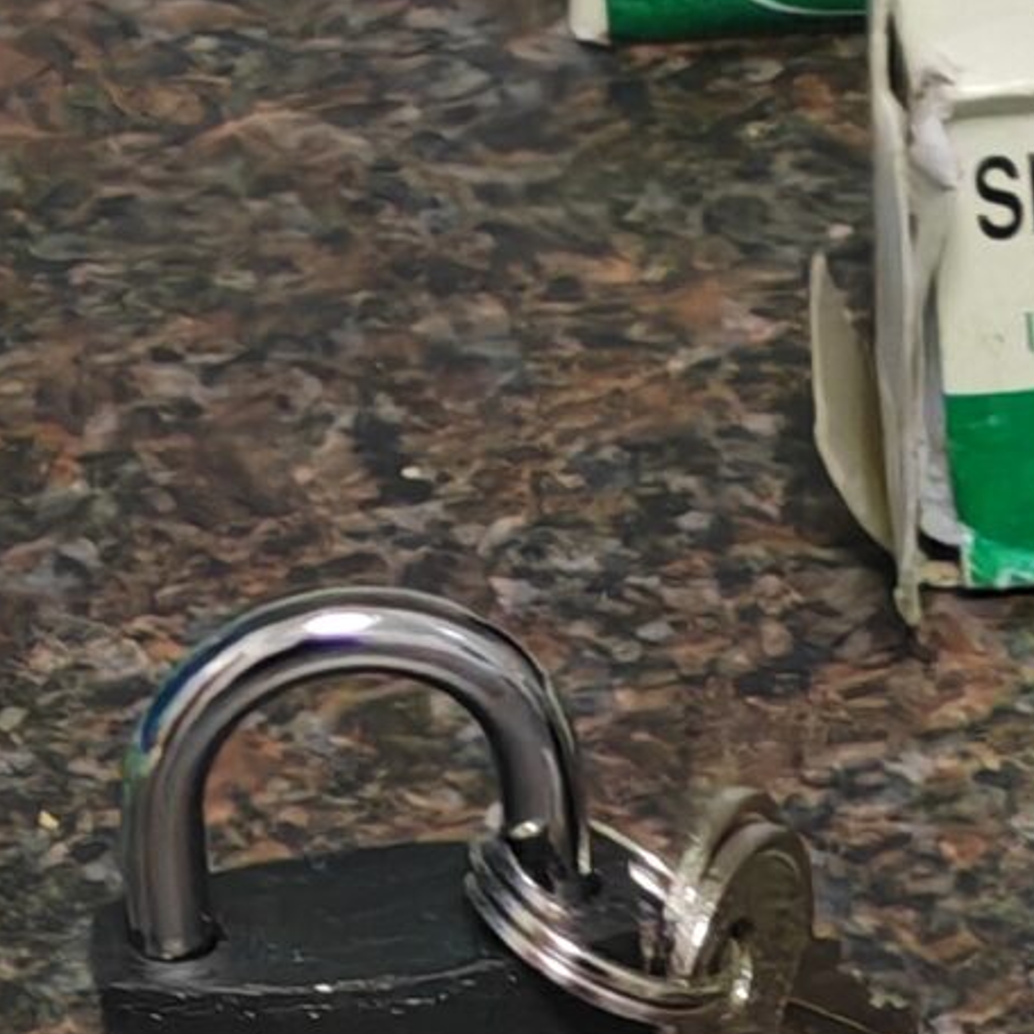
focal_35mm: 412
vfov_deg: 4.2
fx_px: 13923
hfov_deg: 4.3
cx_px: 485
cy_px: 1431
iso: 1000
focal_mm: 8.67
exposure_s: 1/25
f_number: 2.4
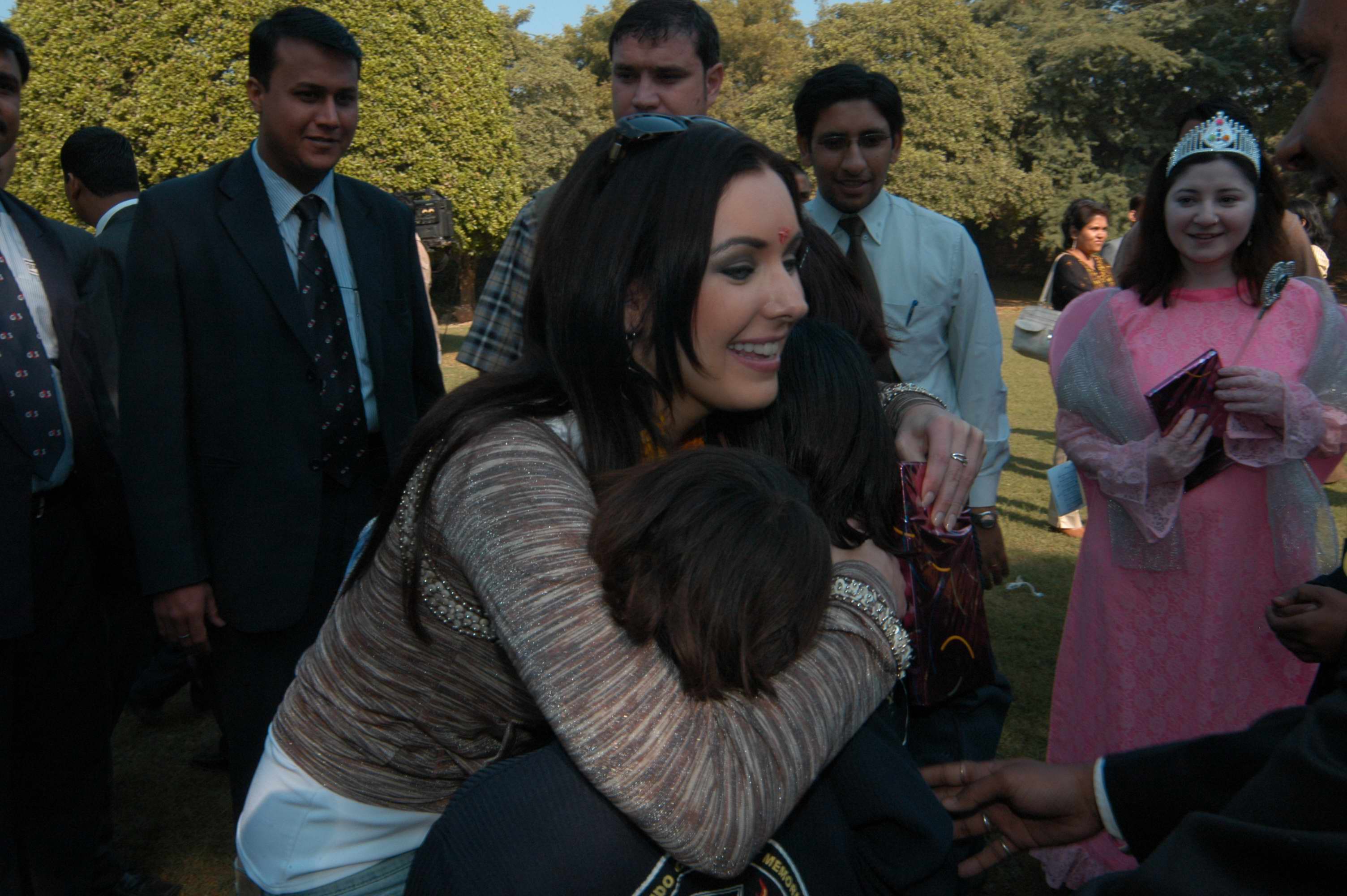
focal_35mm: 27
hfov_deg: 67.4
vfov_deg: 47.8
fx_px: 1009
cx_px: 674
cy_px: 448
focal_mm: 18
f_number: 14
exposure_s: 1/125
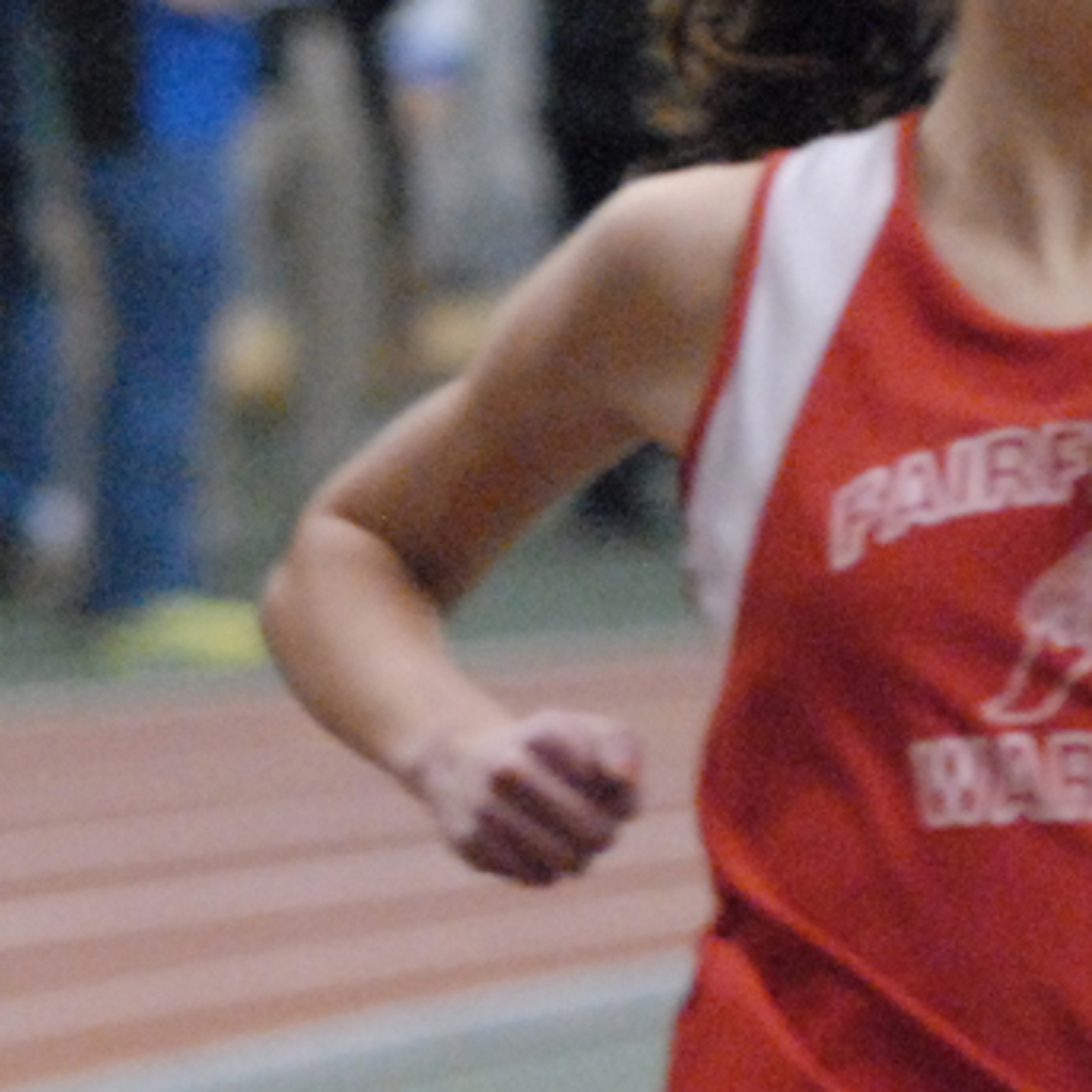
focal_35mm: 519
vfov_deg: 3.4
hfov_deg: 3.4
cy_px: 630
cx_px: -646
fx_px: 18523
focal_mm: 116
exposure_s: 1/160
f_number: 2.8
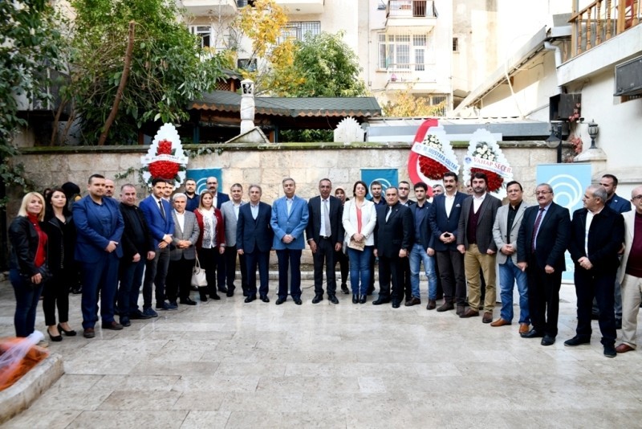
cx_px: 321
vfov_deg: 48.0
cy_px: 214
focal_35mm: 27
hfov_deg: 67.4
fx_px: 482
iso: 400
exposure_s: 1/250
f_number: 6.3
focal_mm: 27
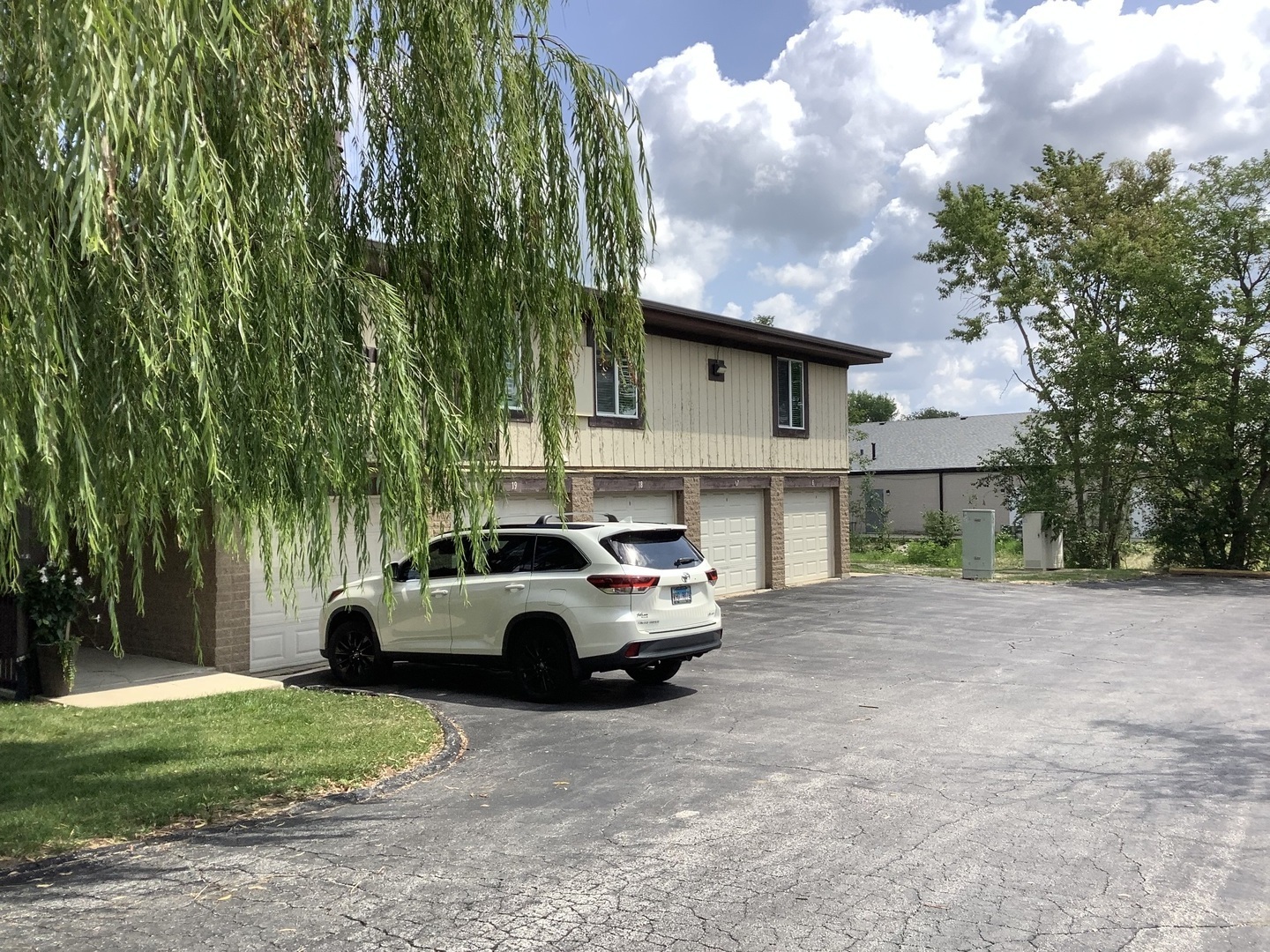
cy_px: 476
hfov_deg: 58.4
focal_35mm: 31
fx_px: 1137
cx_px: 635
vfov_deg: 45.4
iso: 25
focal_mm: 3.3
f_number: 2.4
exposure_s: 1/1181
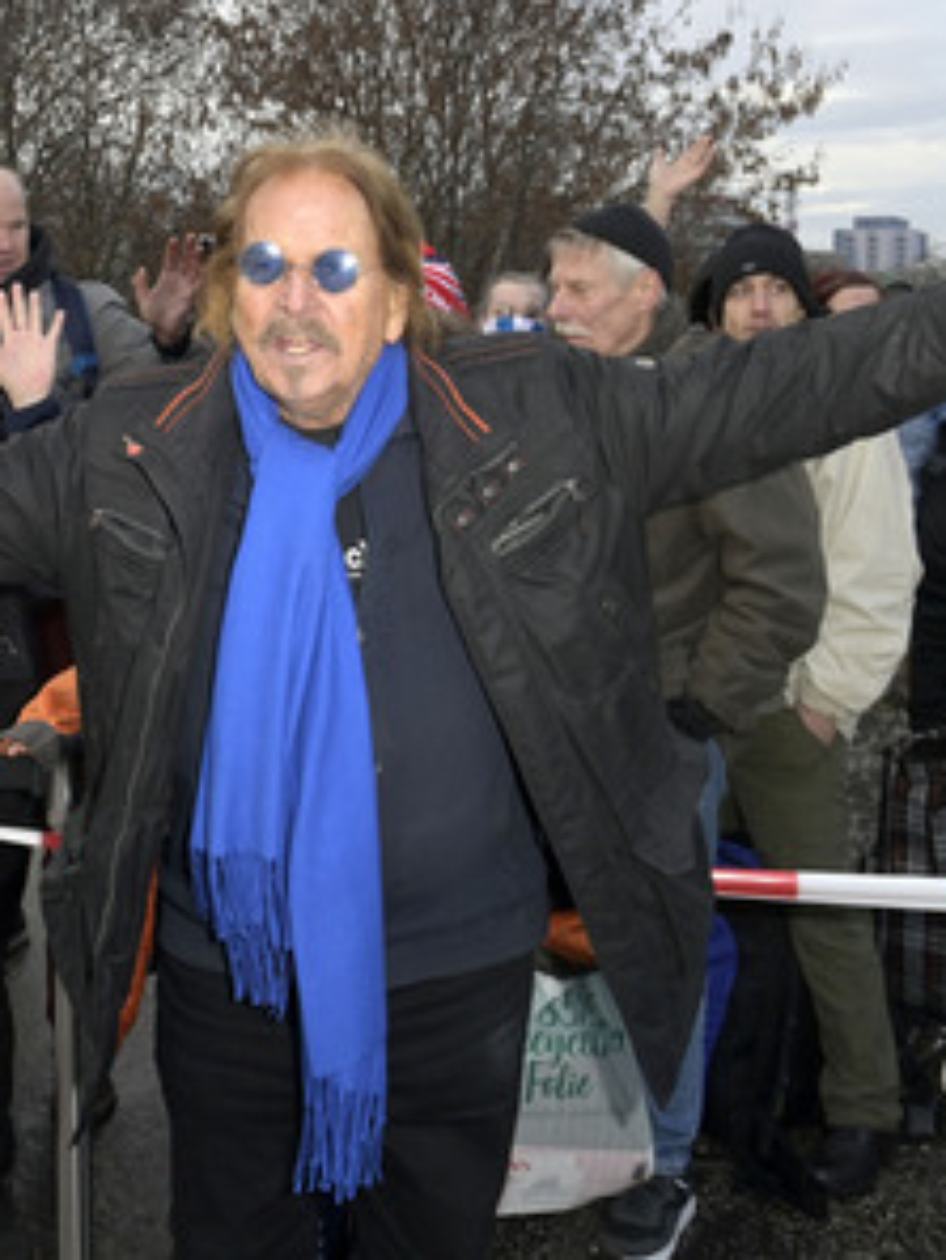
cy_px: 628
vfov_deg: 52.6
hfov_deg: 40.1
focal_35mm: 35
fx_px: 1274
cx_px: 299
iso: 1000
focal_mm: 24
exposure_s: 1/250
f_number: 9
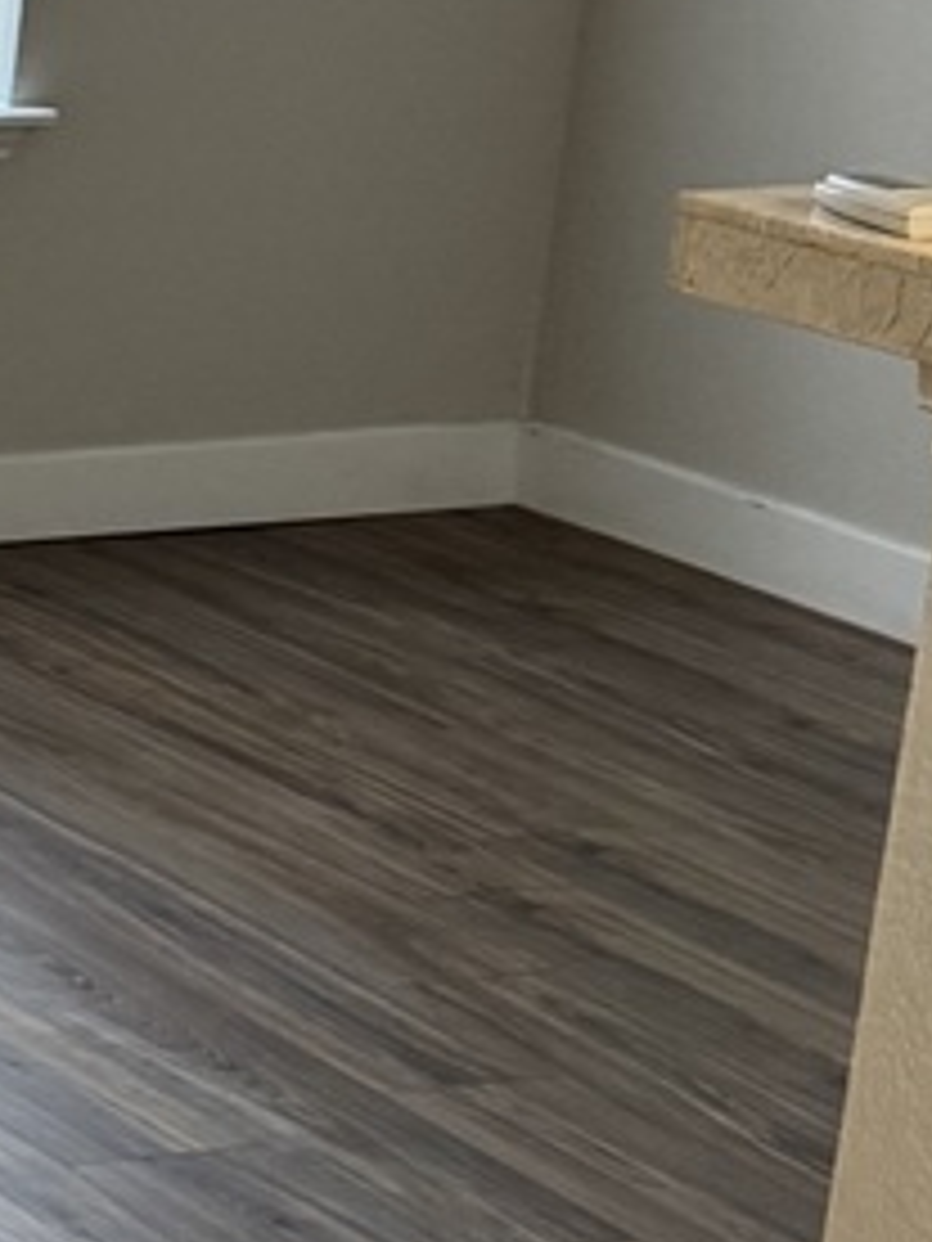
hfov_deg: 10.1
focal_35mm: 125
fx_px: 4487
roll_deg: -0.2
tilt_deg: -17.1
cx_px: -1445
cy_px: 724
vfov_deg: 15.8
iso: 200
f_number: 1.78
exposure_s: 1/60
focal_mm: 6.76
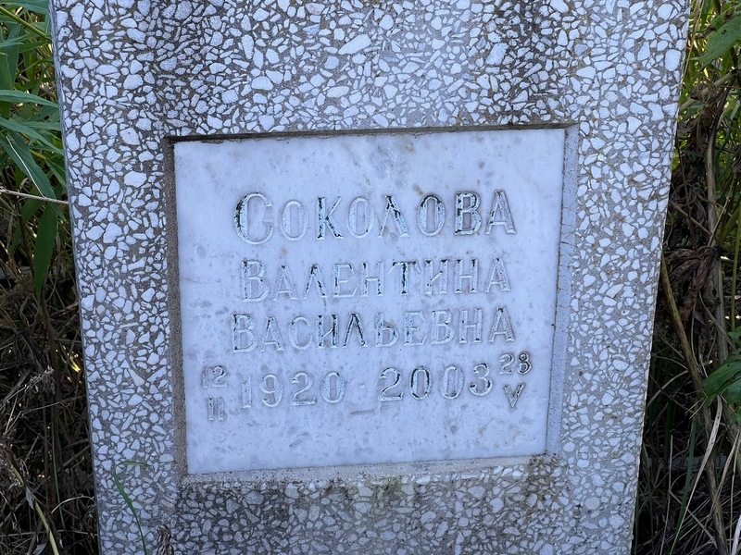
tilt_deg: -28.2
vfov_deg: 19.1
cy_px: 278
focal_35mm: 77
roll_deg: -1.4
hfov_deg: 25.3
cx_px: 370
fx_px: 1648
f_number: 2.8
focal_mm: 9
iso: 80
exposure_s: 1/99
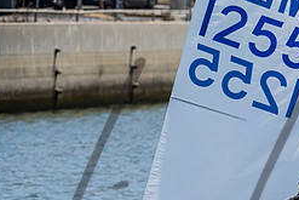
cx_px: 318
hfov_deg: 5.8
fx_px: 2925
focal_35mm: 352
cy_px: 231
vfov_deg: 3.9
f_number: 7.1
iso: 1000
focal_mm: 150
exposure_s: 1/5000
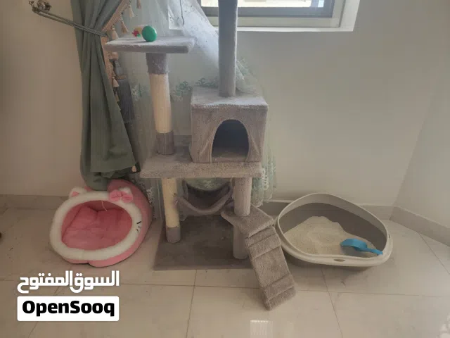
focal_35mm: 23
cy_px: 169
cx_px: 225
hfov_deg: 73.9
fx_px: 299
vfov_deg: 58.9
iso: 800
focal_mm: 6.4
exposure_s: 1/100
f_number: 1.8
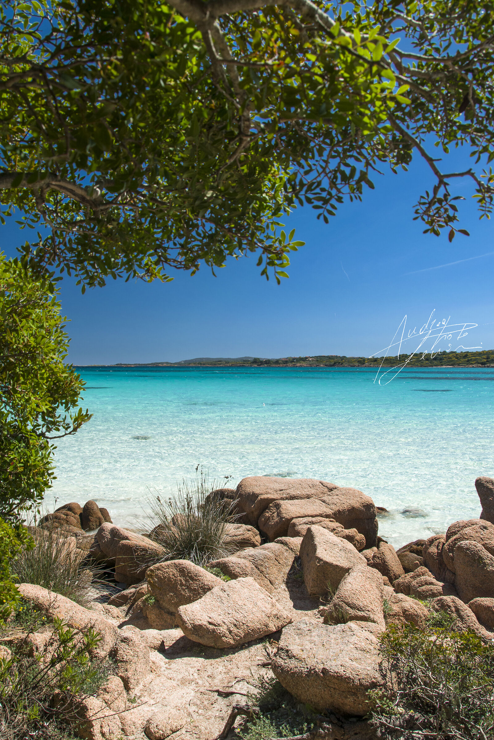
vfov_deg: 67.4
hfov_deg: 47.9
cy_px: 370
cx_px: 247
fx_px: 556
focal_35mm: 27
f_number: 8
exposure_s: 1/250
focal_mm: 18
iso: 200
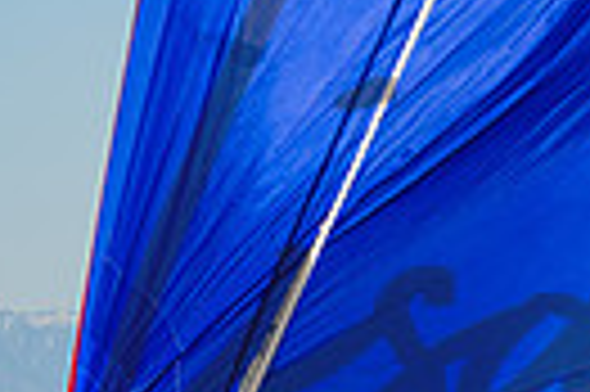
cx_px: 1103
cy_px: 264
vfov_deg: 3.1
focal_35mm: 444
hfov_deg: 4.6
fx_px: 7268
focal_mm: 100
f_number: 8
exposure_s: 1/2000
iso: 400
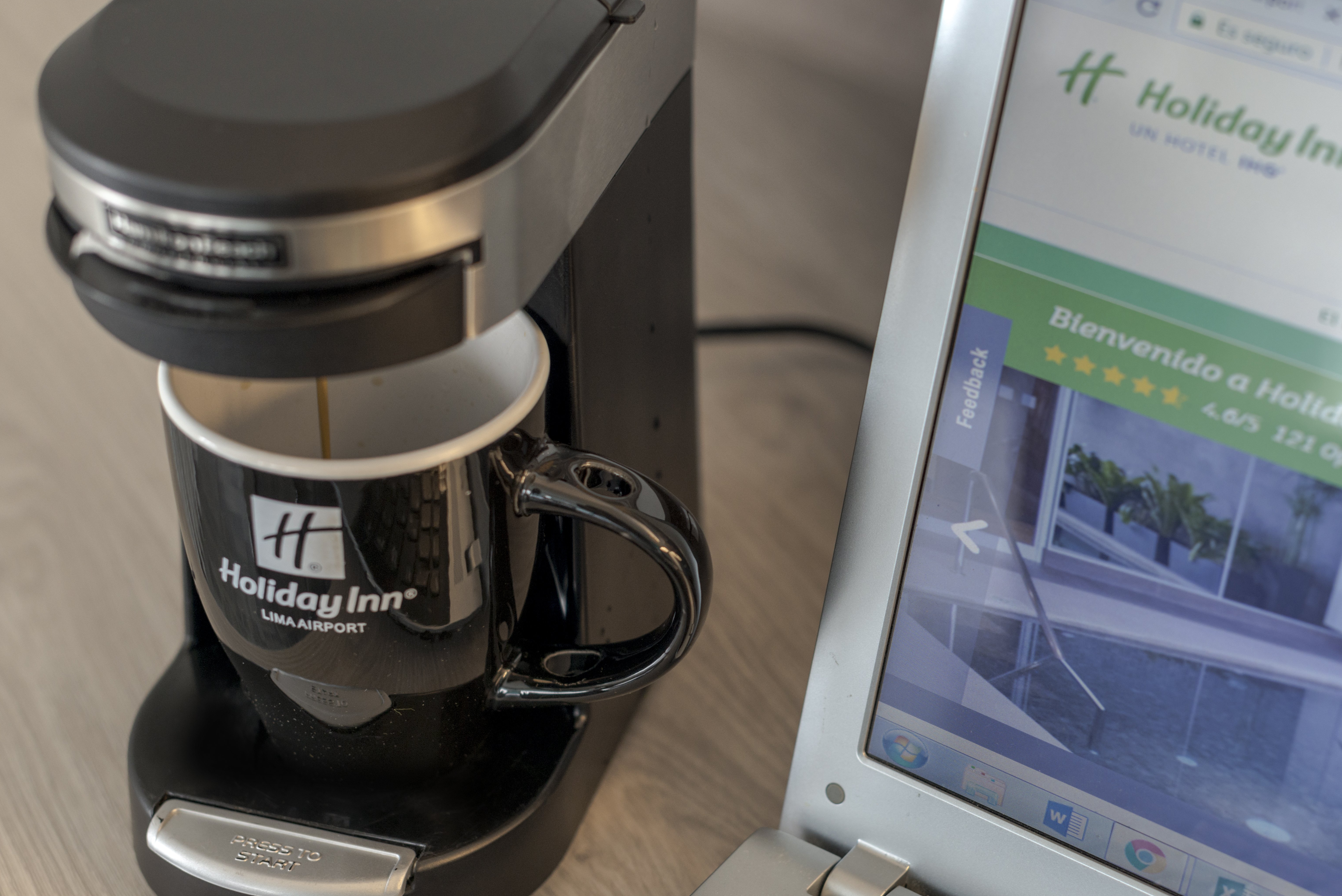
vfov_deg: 22.6
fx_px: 2237
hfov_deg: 33.3
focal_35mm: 60
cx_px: 800
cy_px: 511
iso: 640
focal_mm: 50
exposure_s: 1/25
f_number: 3.2
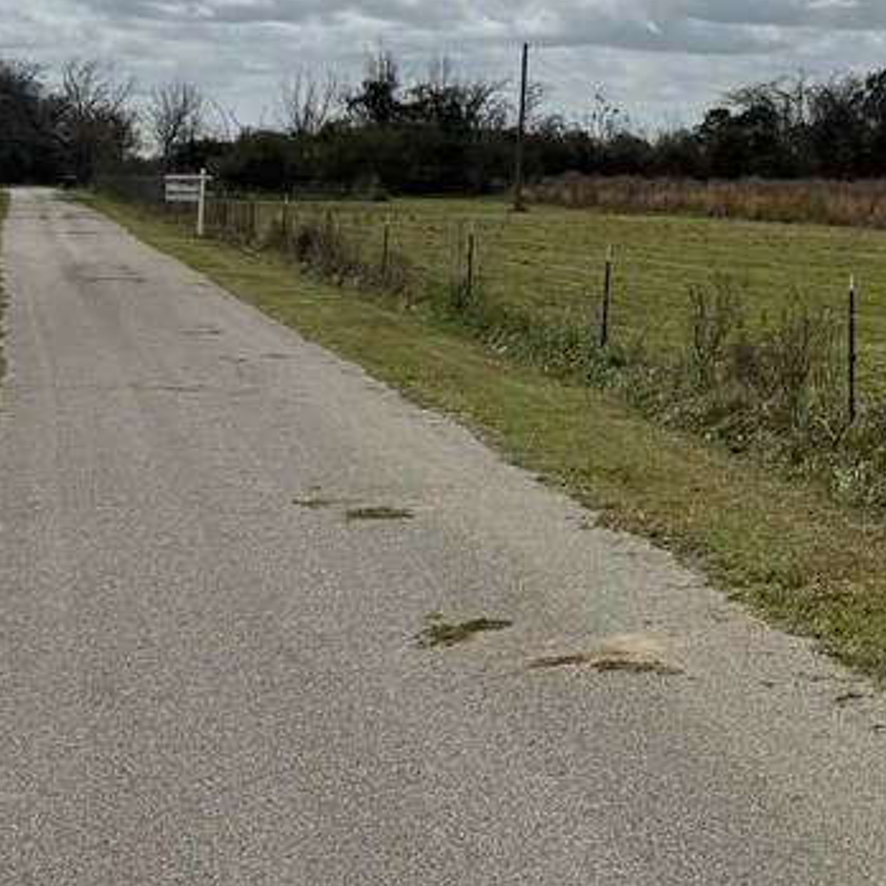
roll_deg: -0.8
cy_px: 20
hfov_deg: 17.6
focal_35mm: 78
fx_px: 2259
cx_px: 1624
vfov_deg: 21.5
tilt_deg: +2.5
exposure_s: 1/12346
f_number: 1.78
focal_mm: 6.76
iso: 80
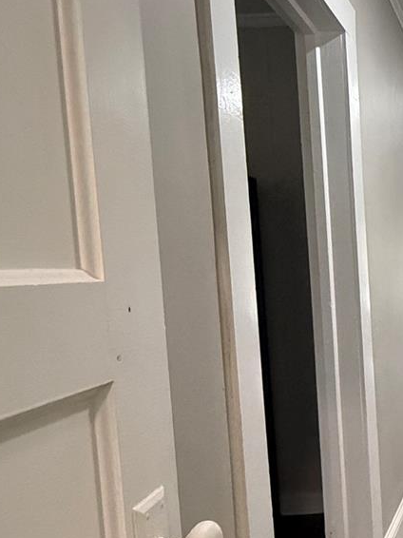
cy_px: 315
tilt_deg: -4.4
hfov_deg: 30.2
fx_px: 590
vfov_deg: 48.8
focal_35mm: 38
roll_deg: +1.3
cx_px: 519
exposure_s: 1/120
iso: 640
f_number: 2.2
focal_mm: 2.22
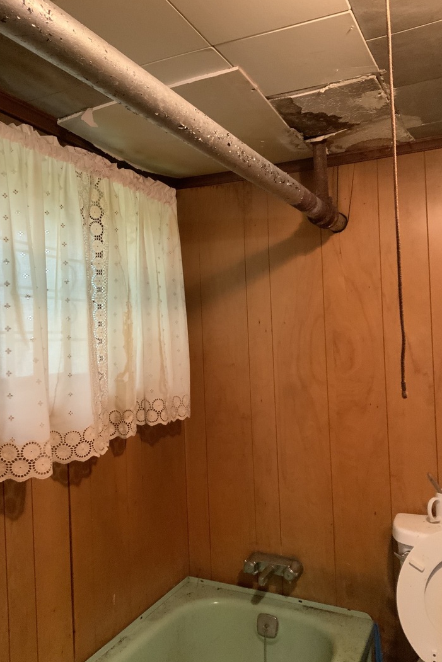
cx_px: 195
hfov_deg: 42.3
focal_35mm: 31
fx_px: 571
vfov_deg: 60.3
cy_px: 328
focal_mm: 3
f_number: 1.8
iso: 250
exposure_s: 1/30
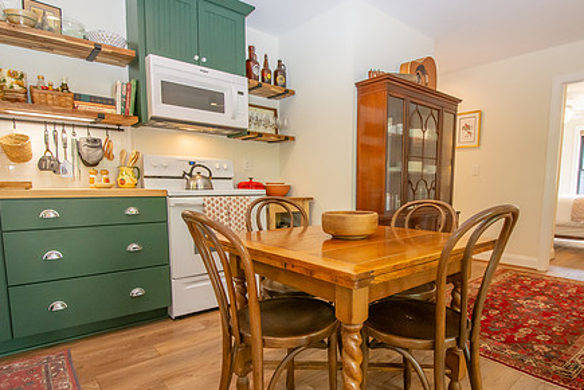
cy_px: 231
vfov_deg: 61.5
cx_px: 326
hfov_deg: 83.6
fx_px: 324
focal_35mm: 20
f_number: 6.7
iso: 1600
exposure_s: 1/60
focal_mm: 10
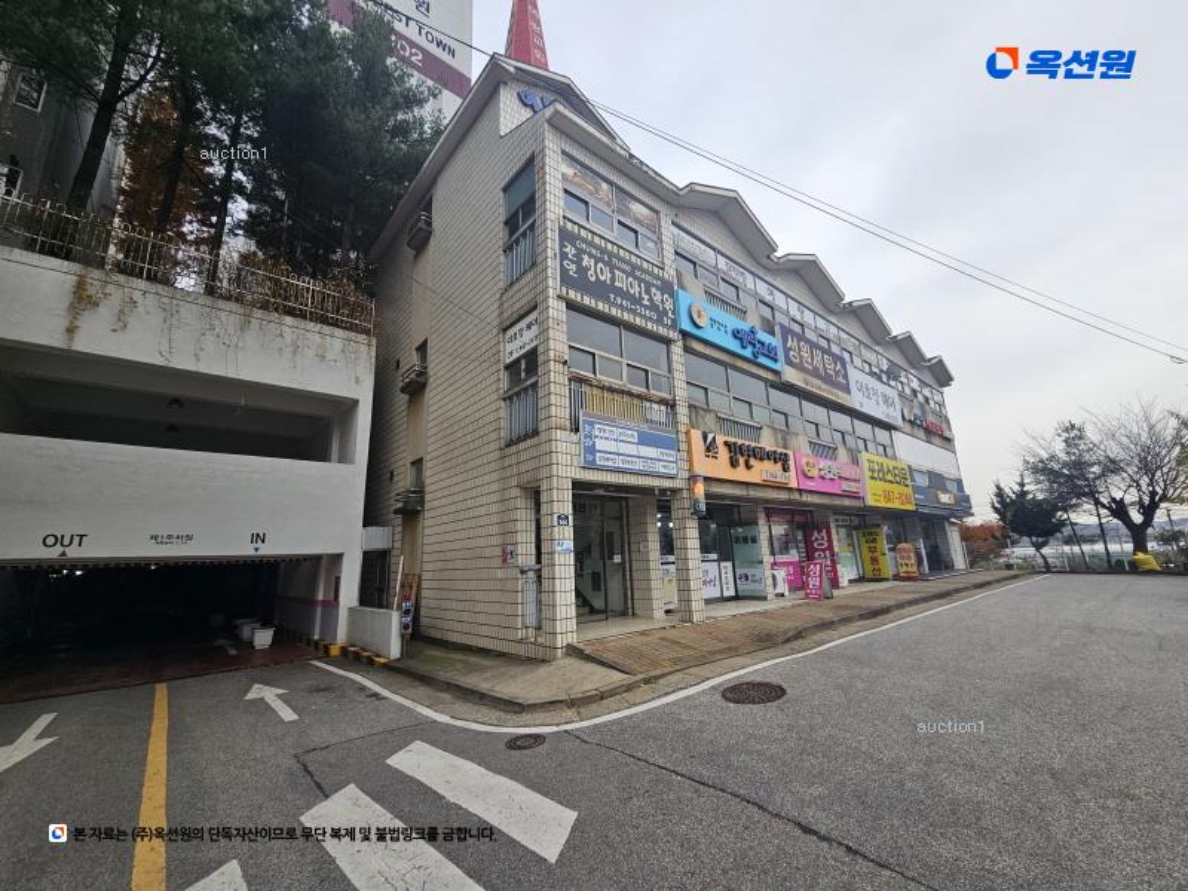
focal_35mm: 13
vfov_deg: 89.9
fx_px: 446
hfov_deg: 106.2
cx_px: 594
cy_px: 446
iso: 50
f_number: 2.2
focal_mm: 2.2
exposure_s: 1/154
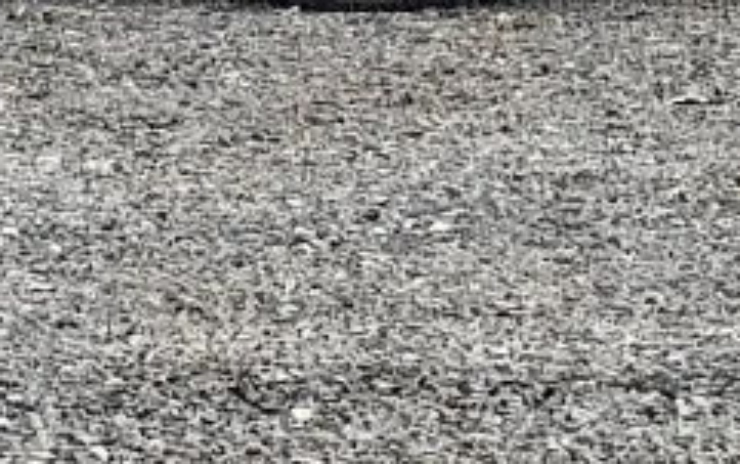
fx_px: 8517
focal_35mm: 422
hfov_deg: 4.9
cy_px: -541
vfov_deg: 3.1
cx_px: -540
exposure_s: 1/231
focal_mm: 6.57
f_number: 1.68
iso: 50
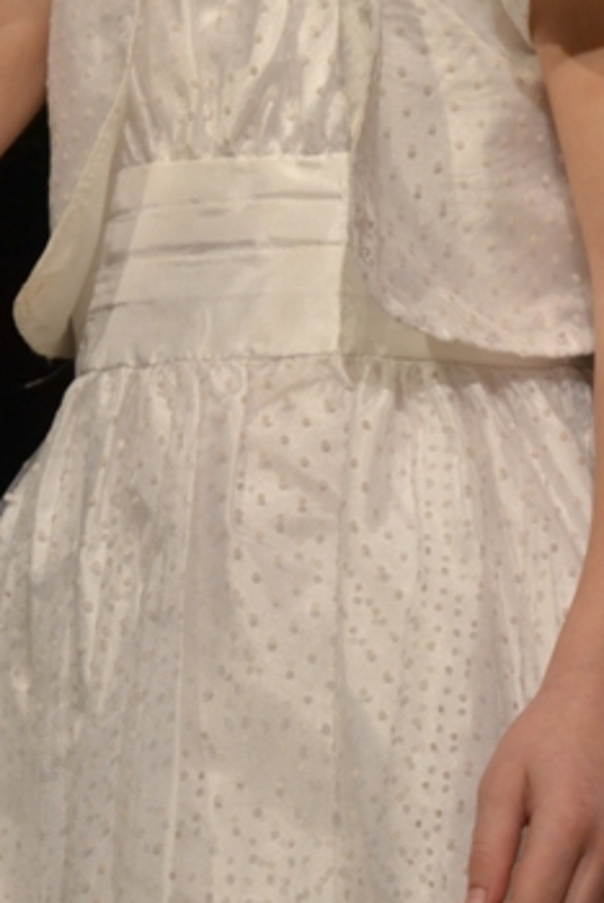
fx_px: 13211
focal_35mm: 526
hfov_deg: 2.6
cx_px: 265
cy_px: 173
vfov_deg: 3.9
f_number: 4.8
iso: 500
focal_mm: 120
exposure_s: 1/60
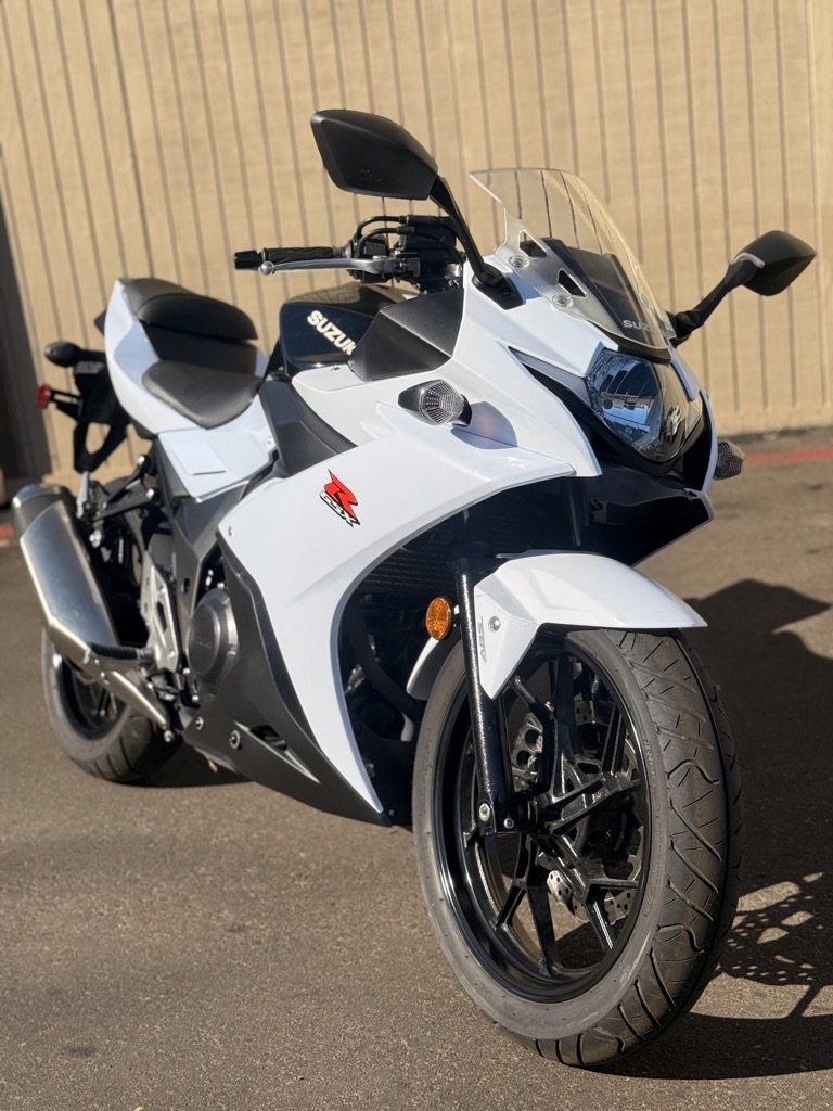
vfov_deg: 39.7
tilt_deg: -12.8
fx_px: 1540
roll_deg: +6.2
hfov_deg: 30.3
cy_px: 556
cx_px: 416
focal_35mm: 48
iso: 64
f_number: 1.78
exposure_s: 1/5587
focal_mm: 6.76
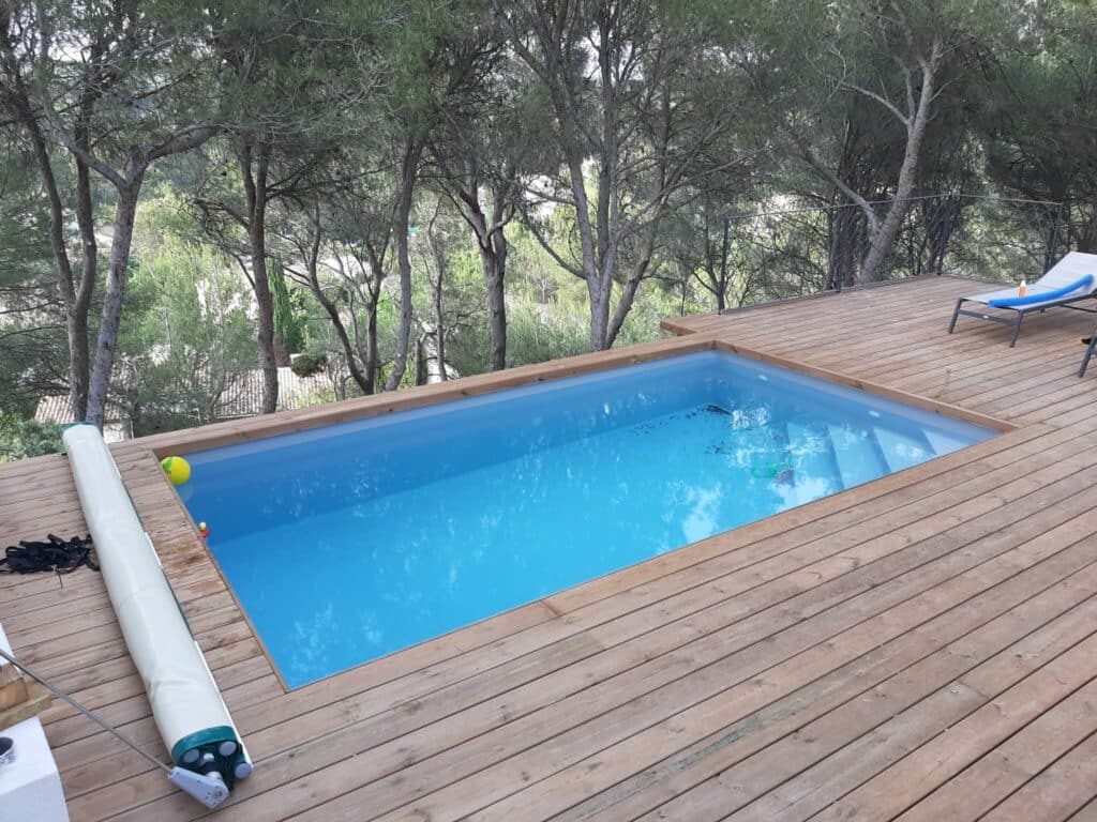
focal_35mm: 26
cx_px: 548
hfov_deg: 67.3
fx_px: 824
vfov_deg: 53.1
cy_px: 411
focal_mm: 3.93
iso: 40
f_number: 1.7
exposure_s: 1/227
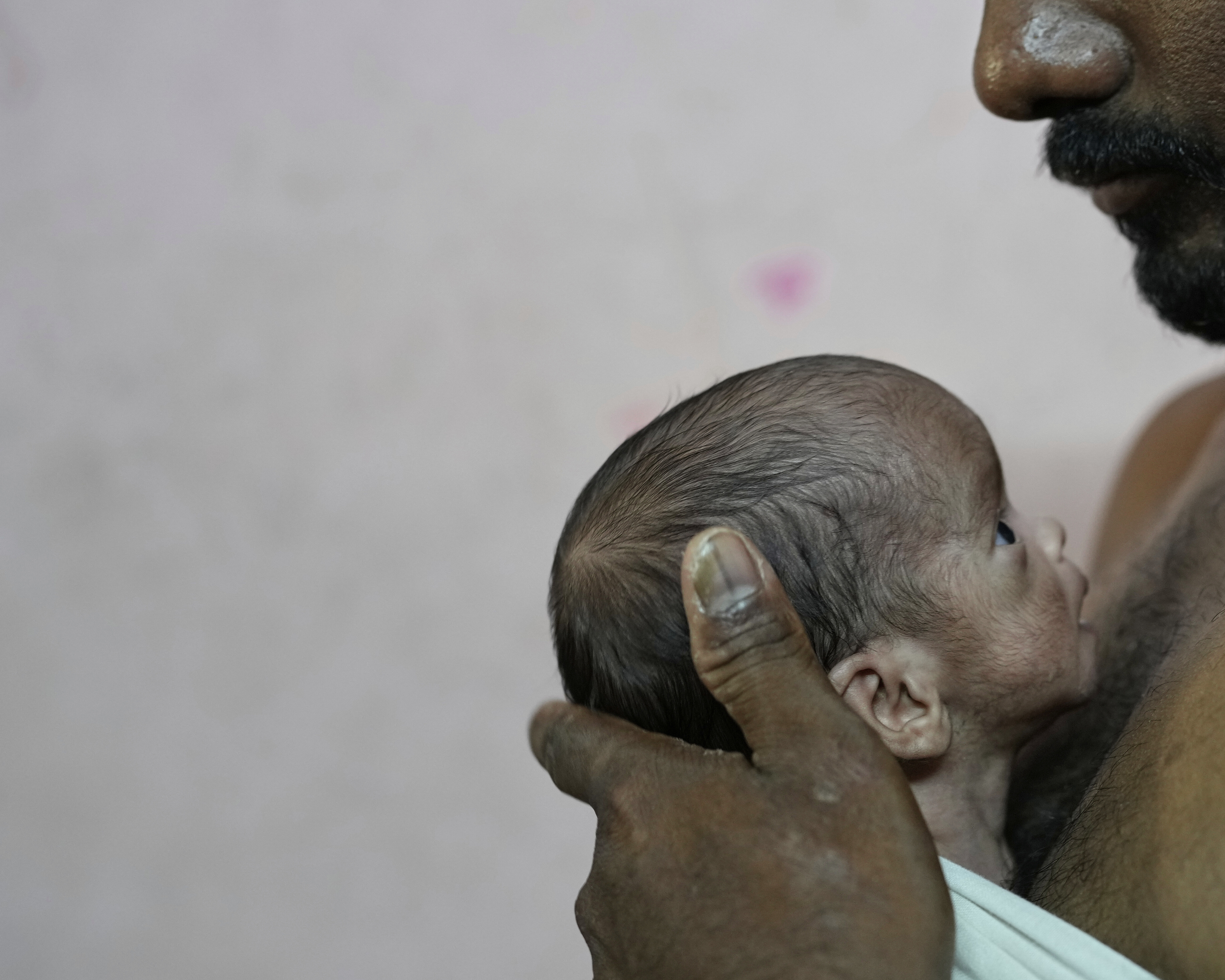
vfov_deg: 27.6
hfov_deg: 33.4
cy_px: 568
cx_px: 928
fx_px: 1994
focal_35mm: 55
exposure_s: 1/50
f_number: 2.5
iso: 1600
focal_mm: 35
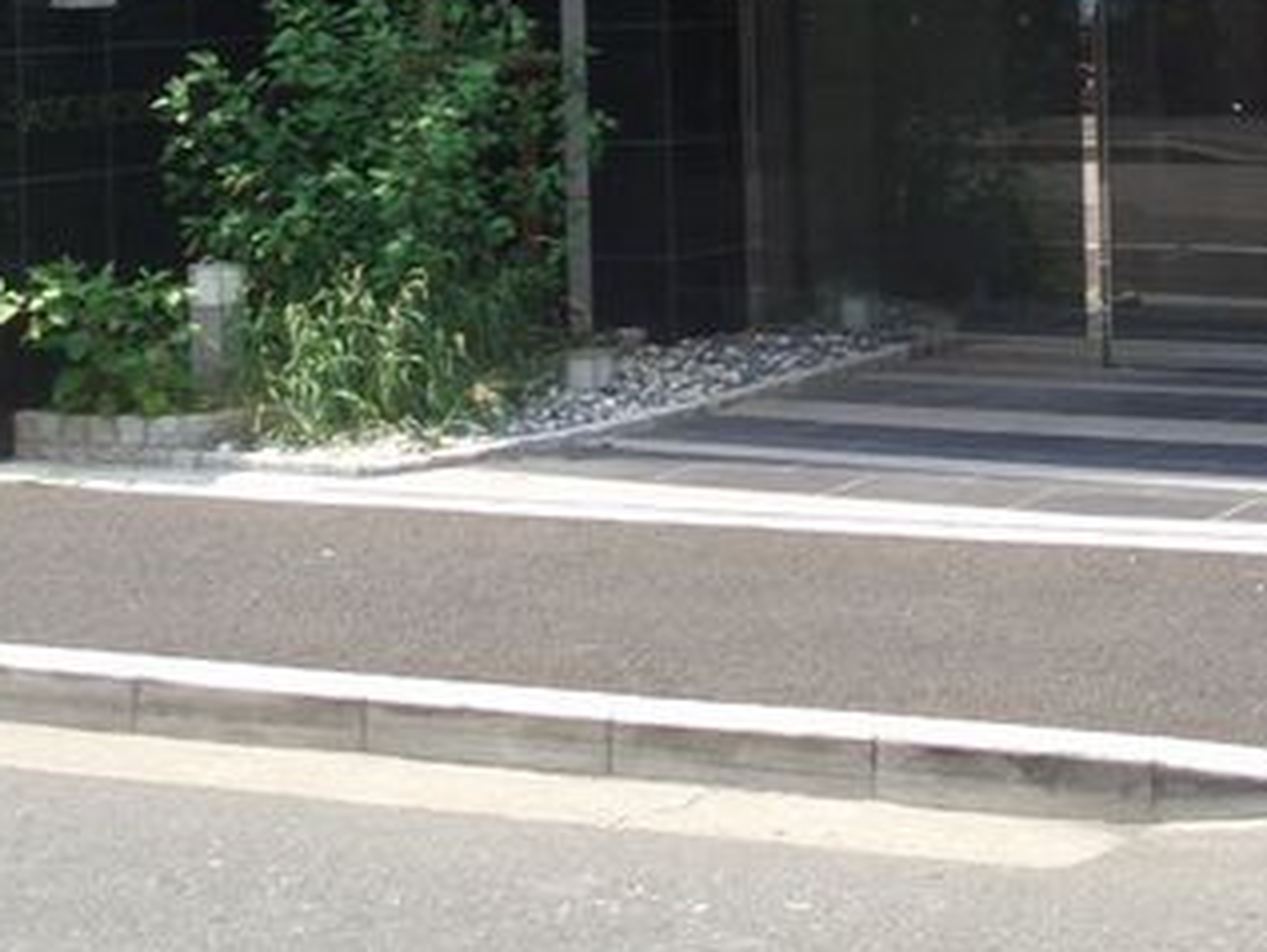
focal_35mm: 90
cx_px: 1089
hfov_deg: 21.4
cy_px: -86
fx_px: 3295
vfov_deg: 16.0
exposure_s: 1/160
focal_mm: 4.8
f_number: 4
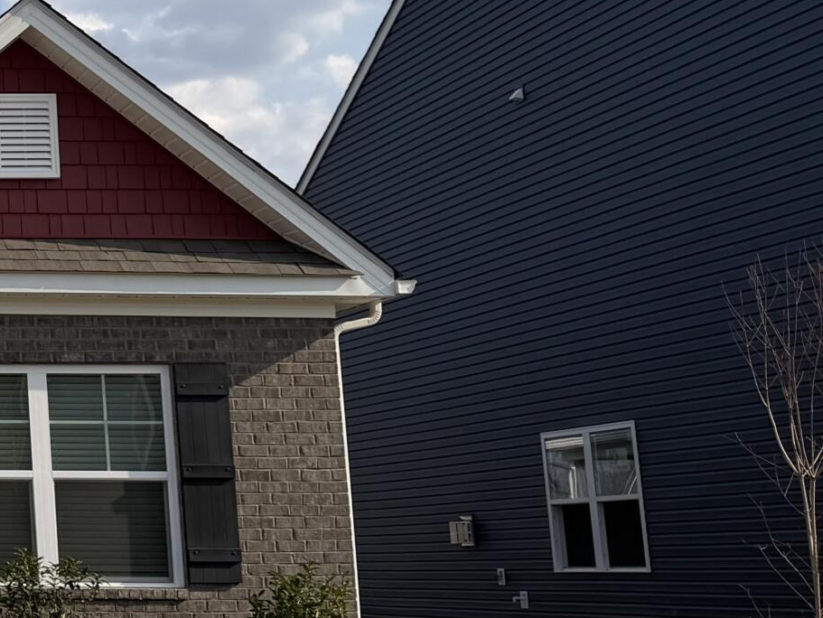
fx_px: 1879
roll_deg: +0.7
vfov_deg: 18.6
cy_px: 198
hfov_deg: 20.7
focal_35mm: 79
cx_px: -439
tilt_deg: +10.3
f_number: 1.78
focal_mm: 6.76
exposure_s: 1/6173
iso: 80
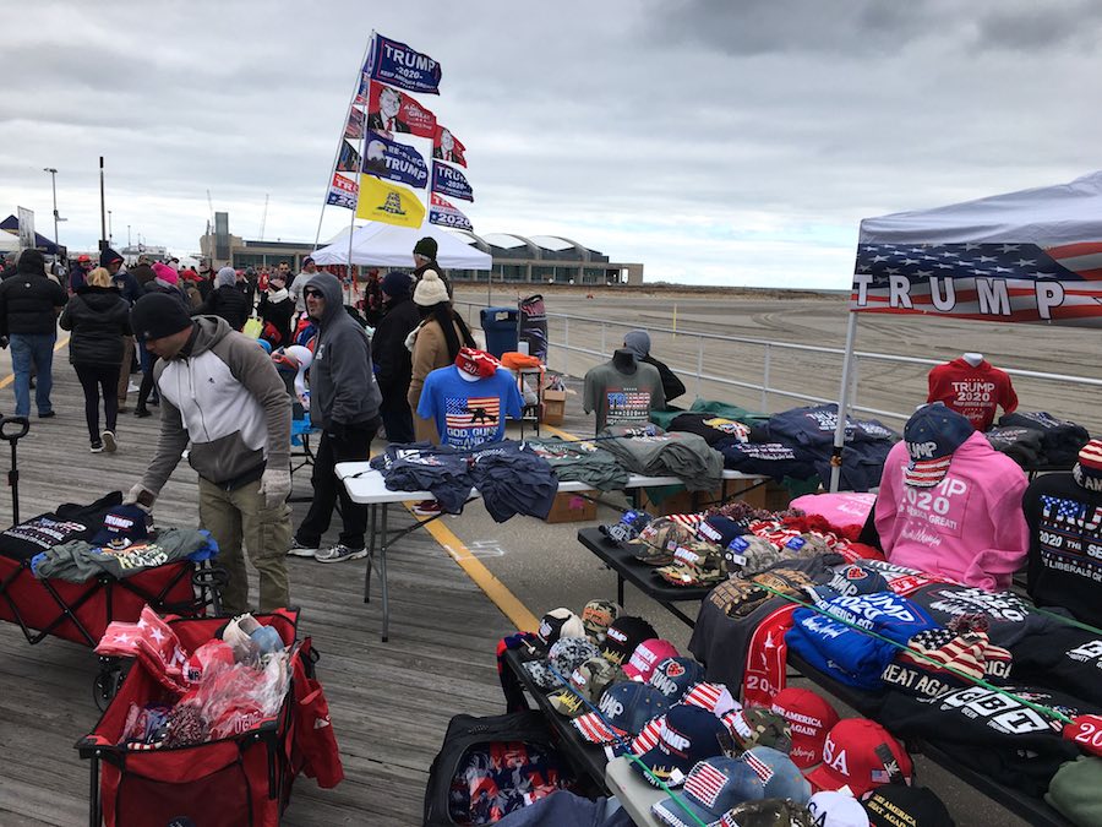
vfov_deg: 48.2
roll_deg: -1.9
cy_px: 414
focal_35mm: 29
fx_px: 923
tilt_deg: -9.1
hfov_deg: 61.7
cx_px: 551
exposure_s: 1/646
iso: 25
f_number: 2.2
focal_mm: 4.15
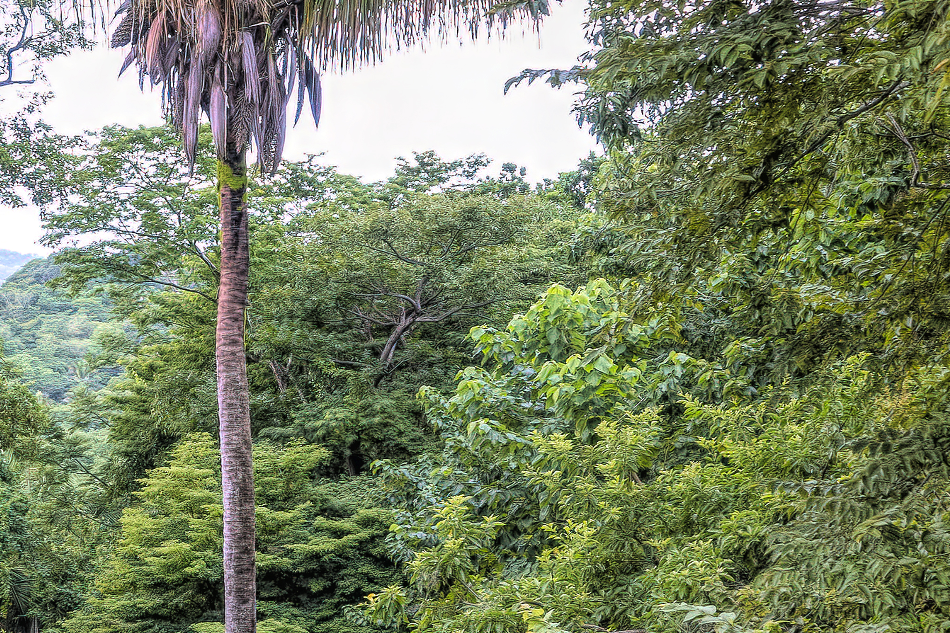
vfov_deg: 17.4
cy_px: 430
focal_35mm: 78
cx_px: 204
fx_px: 2058
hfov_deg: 25.6
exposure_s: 1/100
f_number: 2.8
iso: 100
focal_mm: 10.8
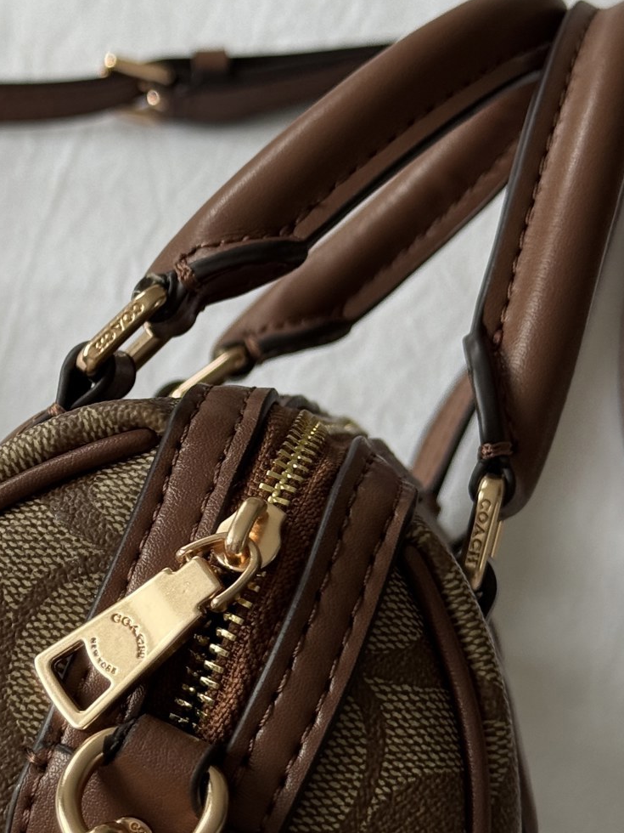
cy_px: 486
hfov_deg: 14.9
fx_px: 2355
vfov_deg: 20.0
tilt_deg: -62.7
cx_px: 72
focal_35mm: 98
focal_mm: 6.76
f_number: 1.78
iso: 100
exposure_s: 1/123
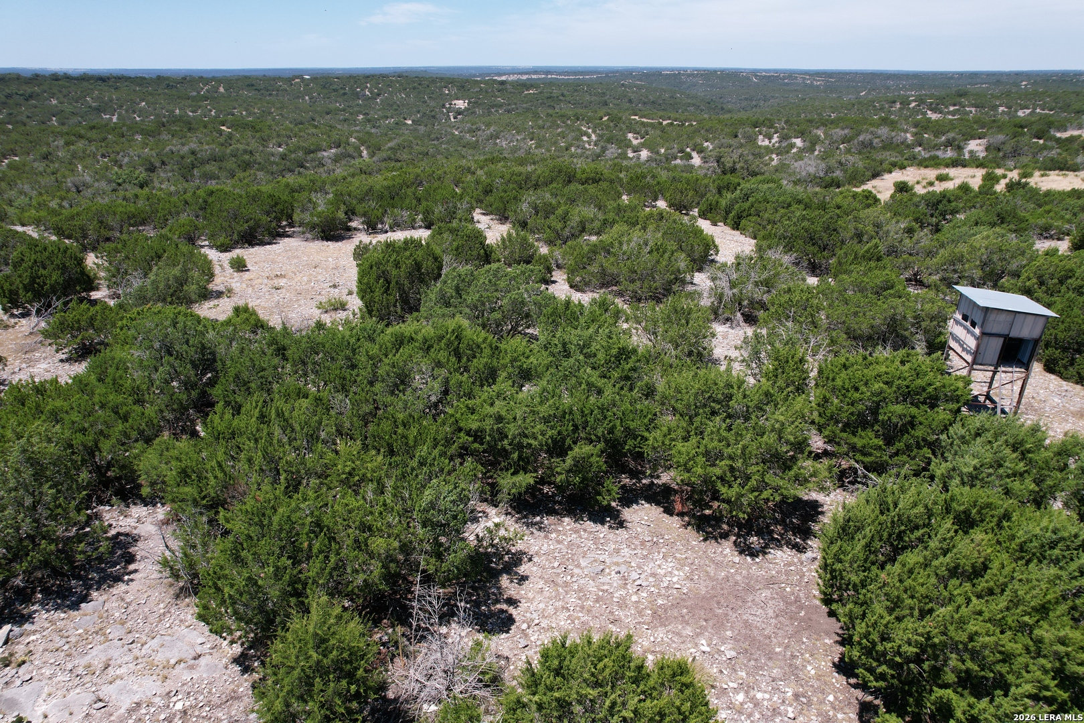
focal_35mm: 22
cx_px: 542
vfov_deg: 57.2
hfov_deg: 78.6
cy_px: 362
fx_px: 662
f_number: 2.8
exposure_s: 1/1600
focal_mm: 8.38
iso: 130
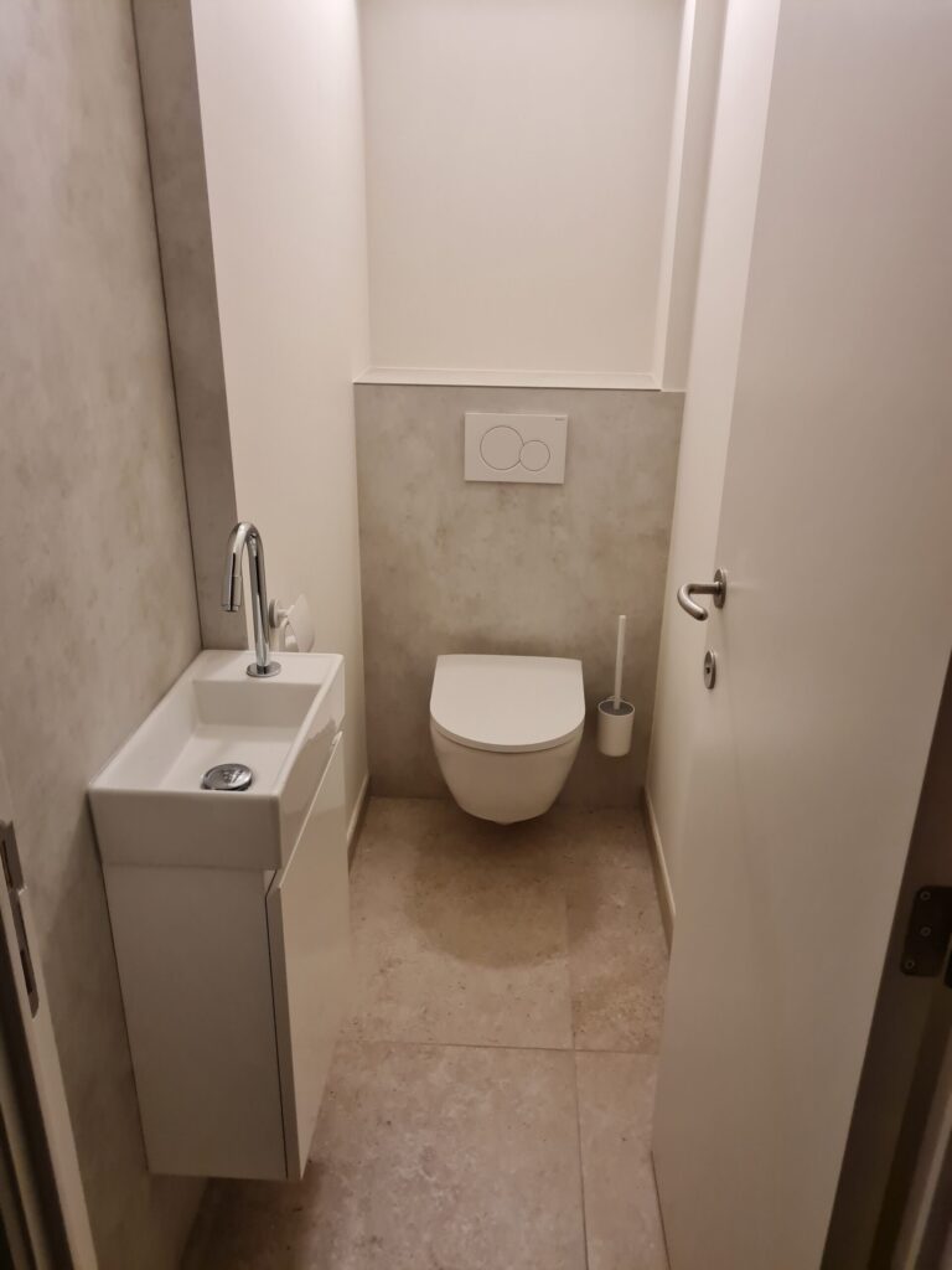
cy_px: 635
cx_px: 476
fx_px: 953
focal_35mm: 26
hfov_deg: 53.1
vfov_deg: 67.3
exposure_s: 1/100
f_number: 1.8
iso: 320
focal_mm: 5.4
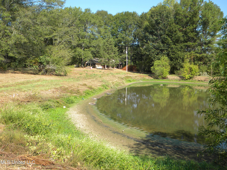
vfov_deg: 39.7
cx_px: 114
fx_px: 236
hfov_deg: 51.4
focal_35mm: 36
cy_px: 85
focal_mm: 6.4
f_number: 3.7
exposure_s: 1/436
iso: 80
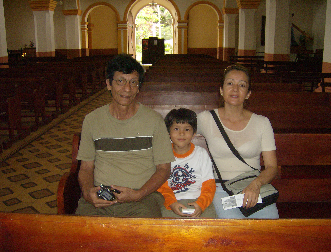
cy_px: 126
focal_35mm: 36
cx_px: 166
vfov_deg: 40.0
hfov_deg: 51.1
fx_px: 346
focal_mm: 6
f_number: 2.8
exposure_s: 1/60
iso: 200
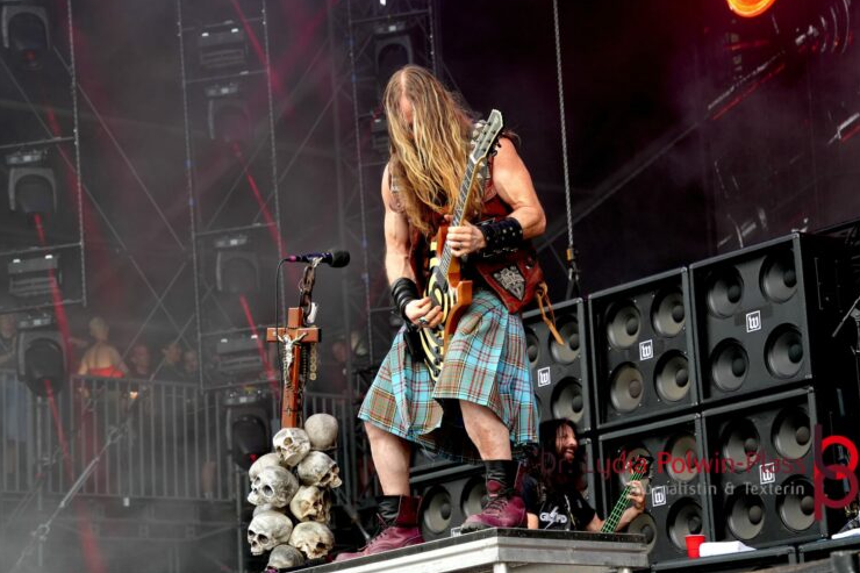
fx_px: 2603
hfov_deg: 18.8
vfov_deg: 12.6
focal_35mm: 109
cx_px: 444
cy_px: 287
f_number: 5
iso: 320
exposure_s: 1/160
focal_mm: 70
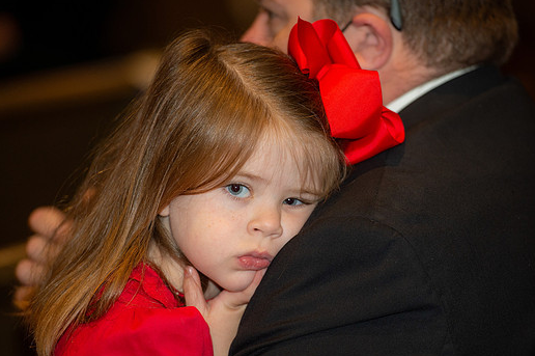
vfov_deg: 6.1
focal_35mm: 225
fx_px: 3341
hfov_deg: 9.2
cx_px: 298
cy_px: 180
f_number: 3.2
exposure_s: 1/200
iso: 1250
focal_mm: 200
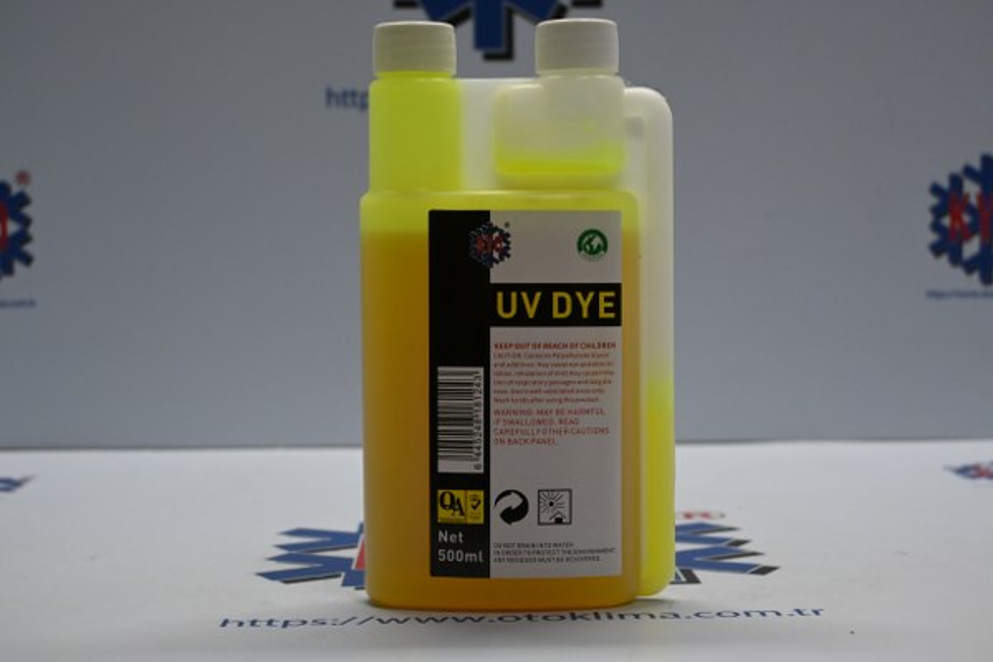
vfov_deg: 21.6
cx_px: 496
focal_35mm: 63
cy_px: 331
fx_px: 1738
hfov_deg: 31.9
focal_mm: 42
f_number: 5.6
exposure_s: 1/125
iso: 1000
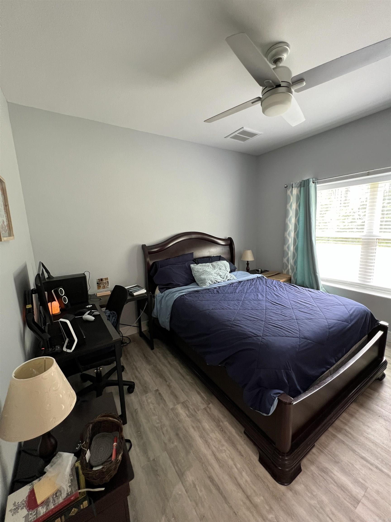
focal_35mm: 13
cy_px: 261
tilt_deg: -9.7
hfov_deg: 89.9
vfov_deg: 106.2
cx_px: 196
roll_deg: +2.1
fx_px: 196
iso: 320
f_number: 1.8
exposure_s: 1/60
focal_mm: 1.57
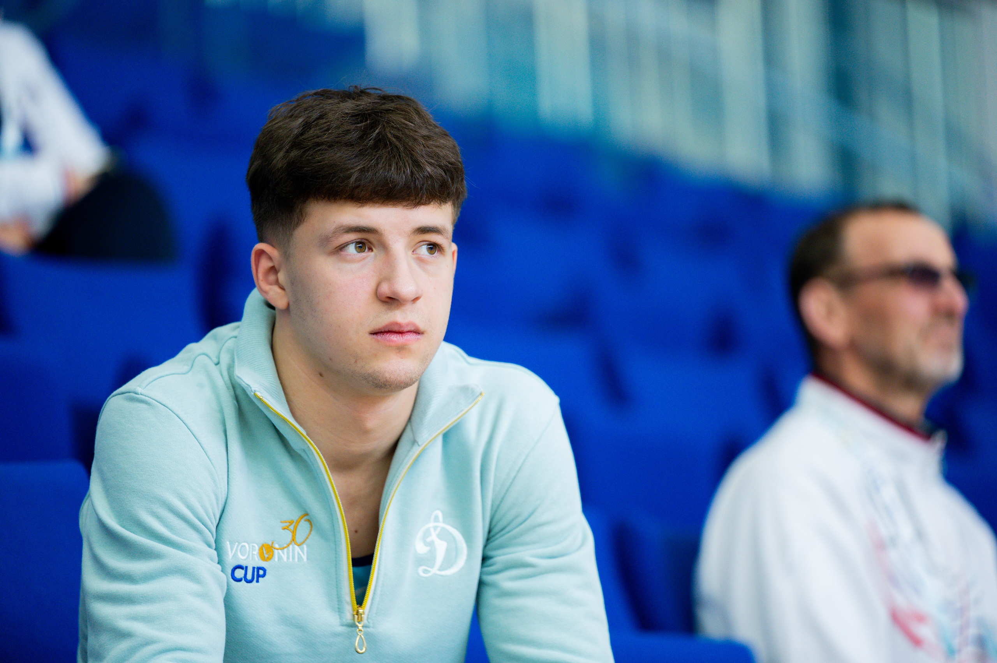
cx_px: 498
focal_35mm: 200
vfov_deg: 6.9
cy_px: 332
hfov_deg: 10.3
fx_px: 5535
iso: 2000
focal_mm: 200
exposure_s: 1/640
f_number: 2.8
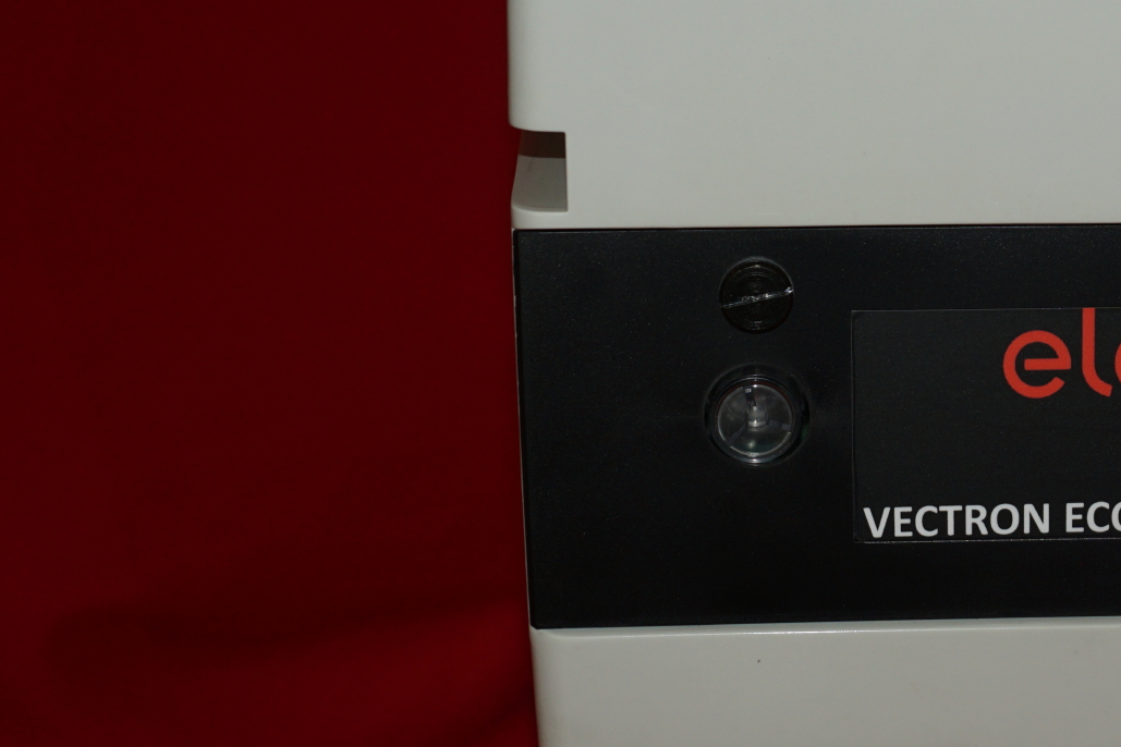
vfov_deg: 13.9
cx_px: 1021
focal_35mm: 98
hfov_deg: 20.4
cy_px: 205
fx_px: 3049
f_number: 4.5
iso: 250
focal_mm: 35
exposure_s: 1/60
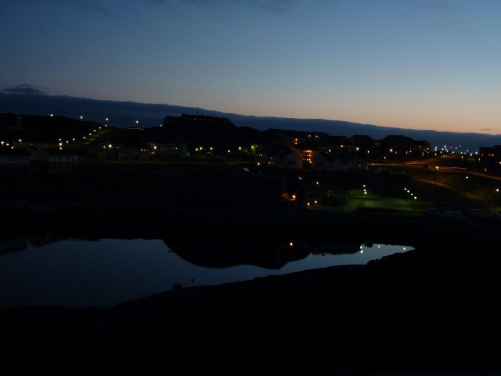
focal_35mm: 40
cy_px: 188
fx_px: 579
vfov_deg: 36.0
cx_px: 250
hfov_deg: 46.8
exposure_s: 2
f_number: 3.6
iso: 80
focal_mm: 6.5
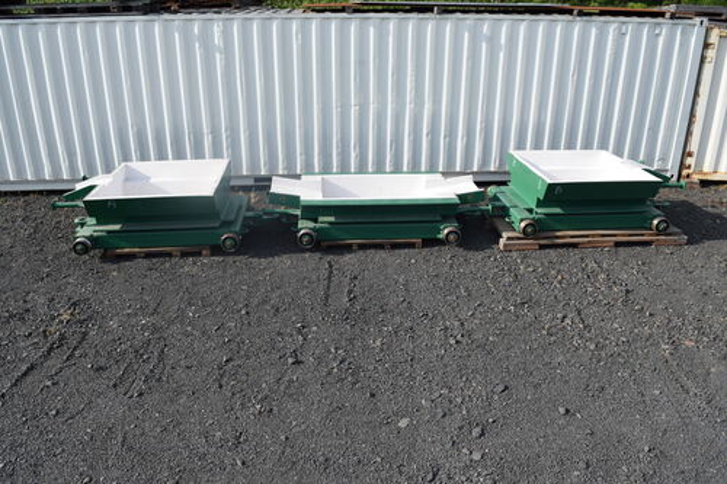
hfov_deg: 61.9
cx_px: 364
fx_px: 606
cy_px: 242
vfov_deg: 43.6
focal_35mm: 30
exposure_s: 1/500
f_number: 8
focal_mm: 20
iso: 200
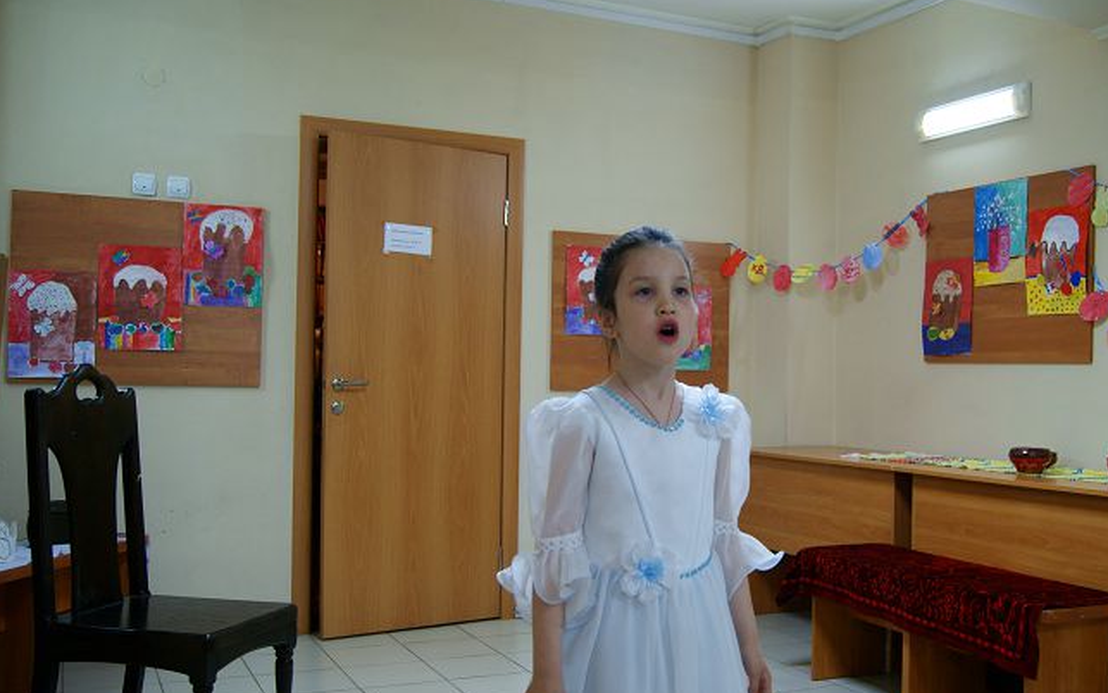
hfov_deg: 51.2
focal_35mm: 38
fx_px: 1148
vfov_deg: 33.6
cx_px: 657
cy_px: 376
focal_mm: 20
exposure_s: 1/30
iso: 400
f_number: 3.5
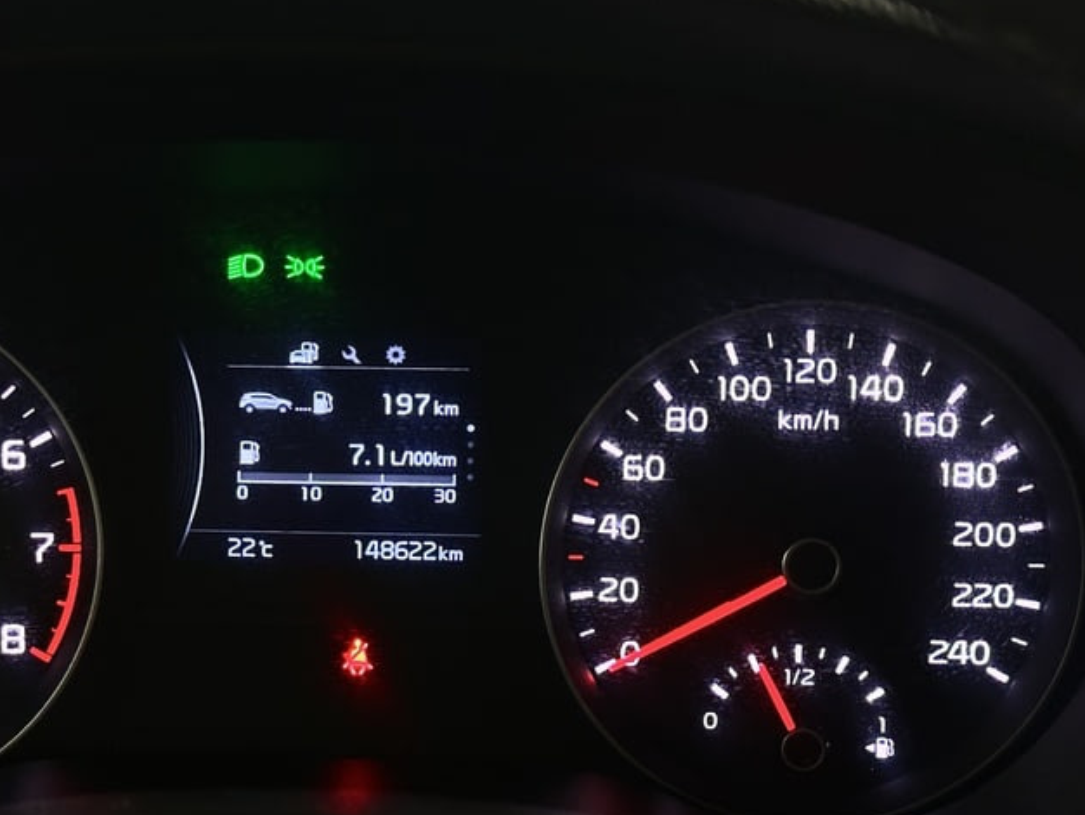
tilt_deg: -26.2
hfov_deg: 27.9
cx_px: 347
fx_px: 2164
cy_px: 507
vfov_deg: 21.3
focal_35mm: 69
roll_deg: -0.2
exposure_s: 1/50
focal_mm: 6.86
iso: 250
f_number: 1.78
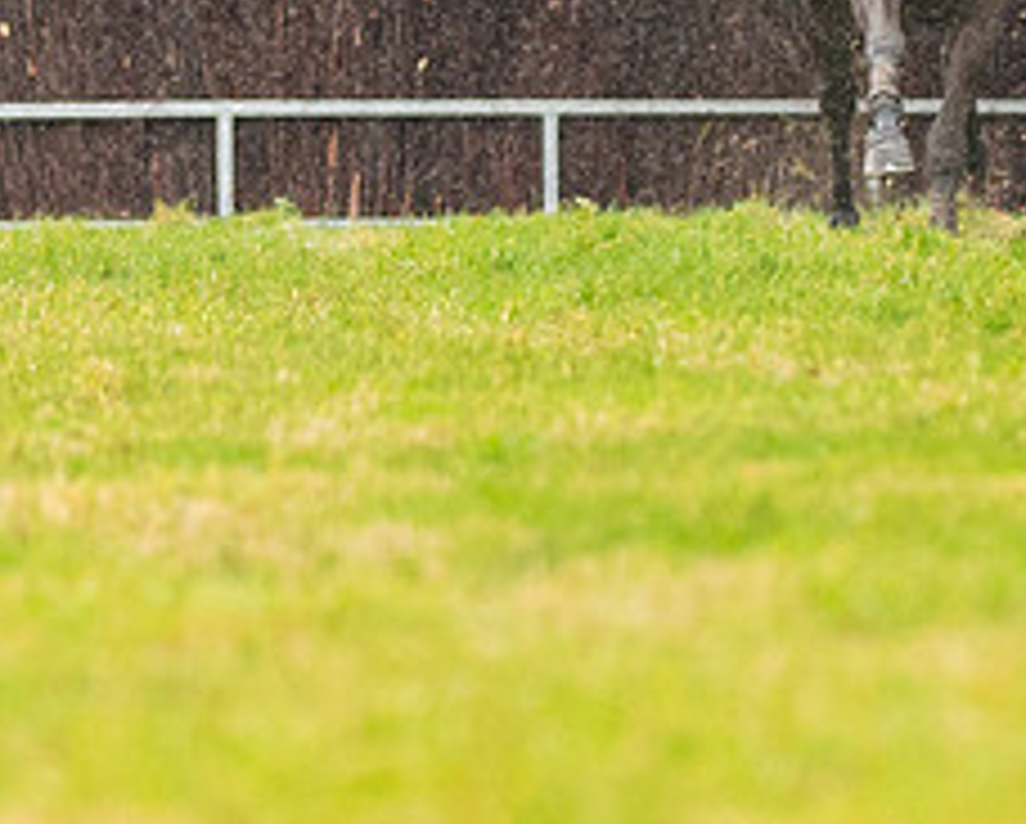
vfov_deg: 0.9
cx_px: 857
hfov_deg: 1.1
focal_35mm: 1711
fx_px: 52022
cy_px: -147
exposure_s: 1/1000
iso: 1000
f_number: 5
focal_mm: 300
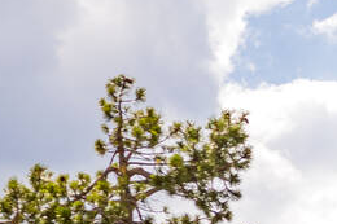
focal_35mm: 256
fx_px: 2395
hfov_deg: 6.7
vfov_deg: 5.3
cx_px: -893
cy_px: -87
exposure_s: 1/1250
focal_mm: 35
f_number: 5
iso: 160
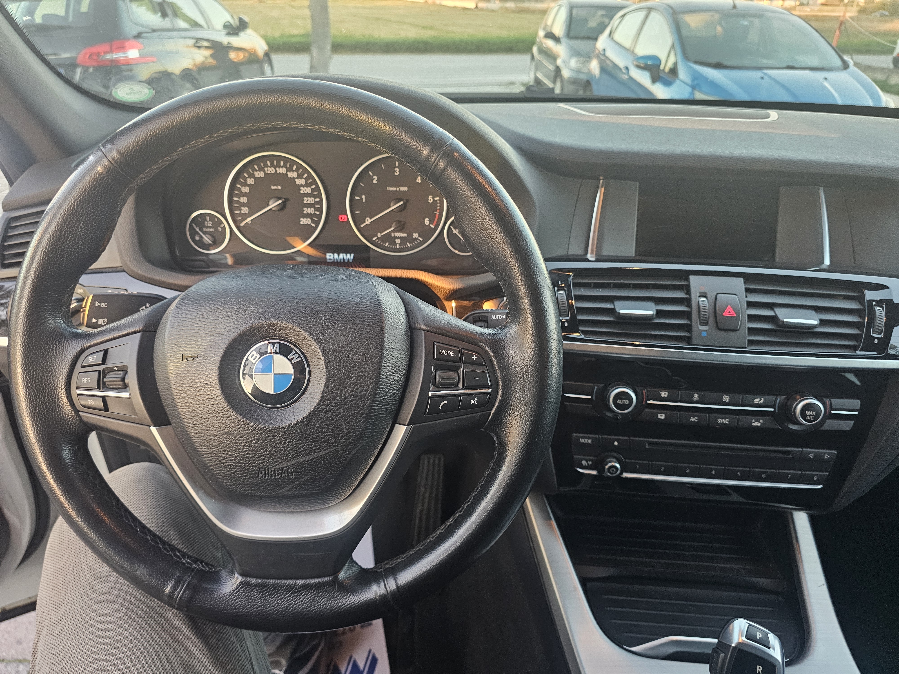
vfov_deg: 58.9
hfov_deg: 73.9
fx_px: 597
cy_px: 337
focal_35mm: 23
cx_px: 450
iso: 500
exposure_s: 1/100
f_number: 1.7
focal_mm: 6.3
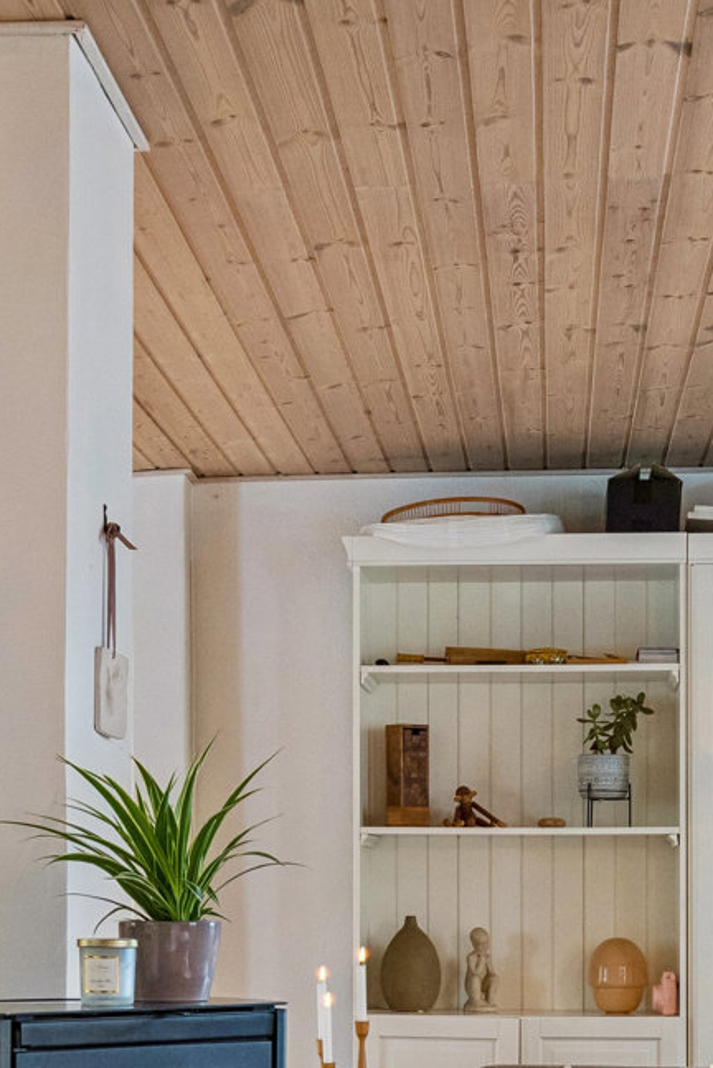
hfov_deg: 18.0
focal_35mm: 76
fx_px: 2255
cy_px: 883
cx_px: 358
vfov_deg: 26.1
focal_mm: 27.5
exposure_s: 1/13
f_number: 8
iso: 1250
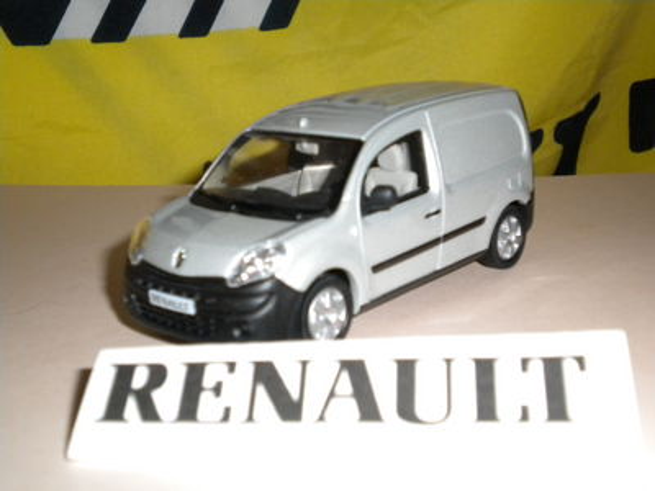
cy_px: 246
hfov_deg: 36.8
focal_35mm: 52
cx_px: 328
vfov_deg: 28.0
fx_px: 984
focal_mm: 9.3
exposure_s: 1/30
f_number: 3.9
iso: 400
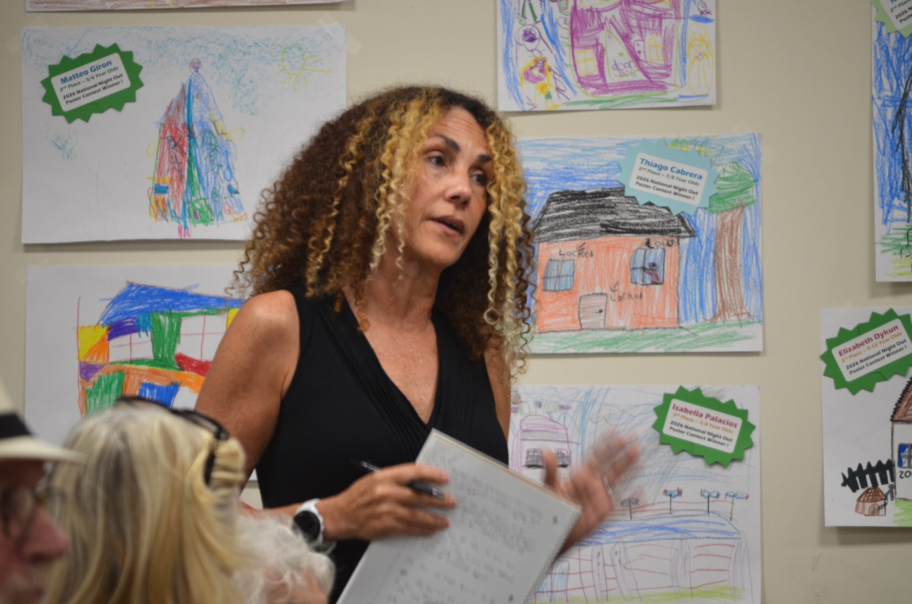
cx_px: 456
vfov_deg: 11.1
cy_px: 302
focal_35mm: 123
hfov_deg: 16.7
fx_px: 3110
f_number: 4.2
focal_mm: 82
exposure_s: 1/60
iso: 640
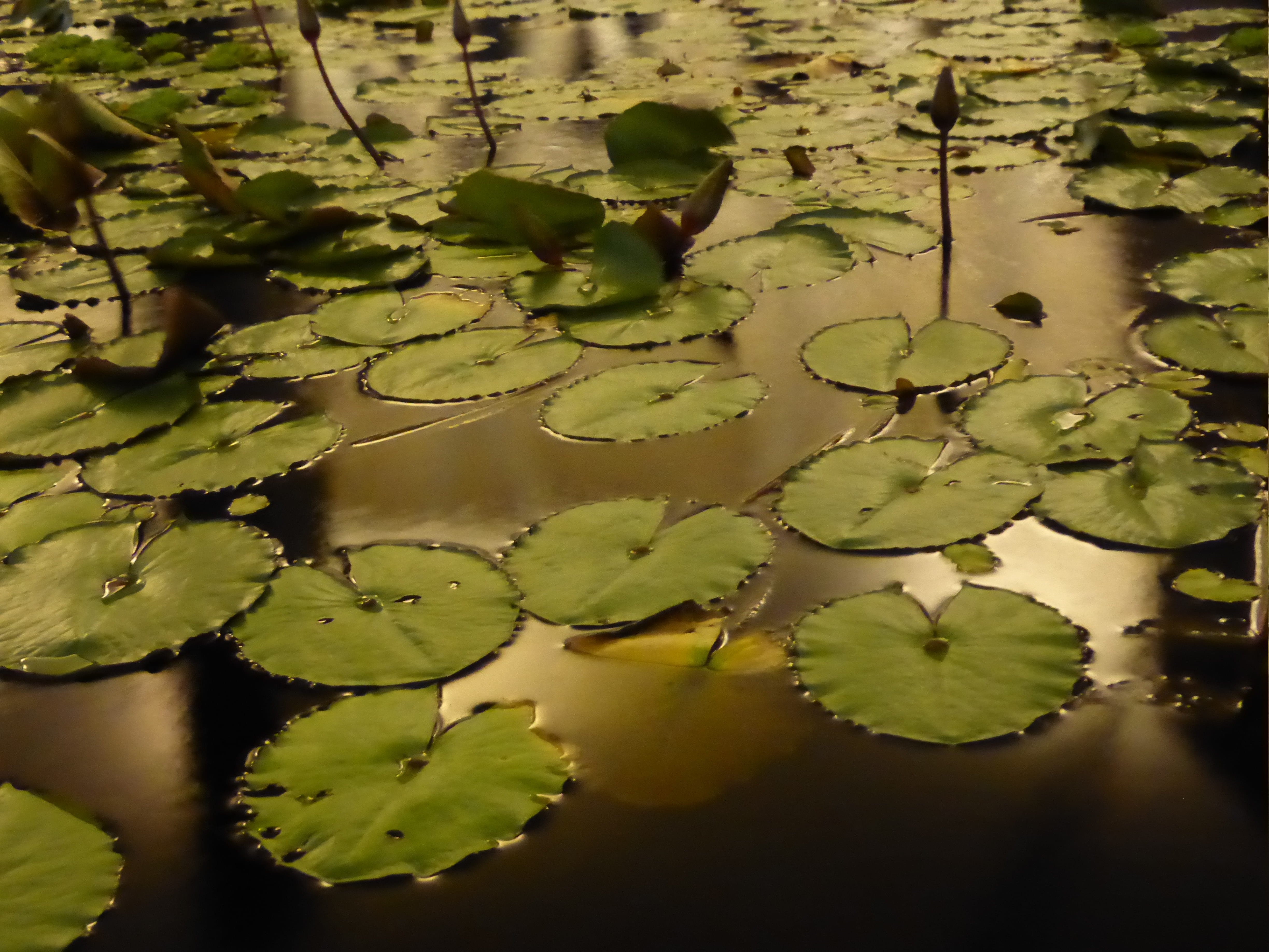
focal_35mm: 49
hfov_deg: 38.9
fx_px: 1796
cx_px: 634
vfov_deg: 29.7
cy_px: 476
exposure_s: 1/4
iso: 2000
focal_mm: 8.5
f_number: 4.2
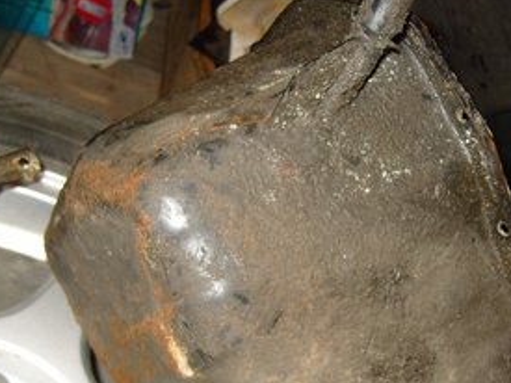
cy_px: 260
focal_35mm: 51
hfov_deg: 37.4
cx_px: 288
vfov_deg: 28.3
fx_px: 753
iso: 100
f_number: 2.8
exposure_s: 1/30
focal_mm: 7.4
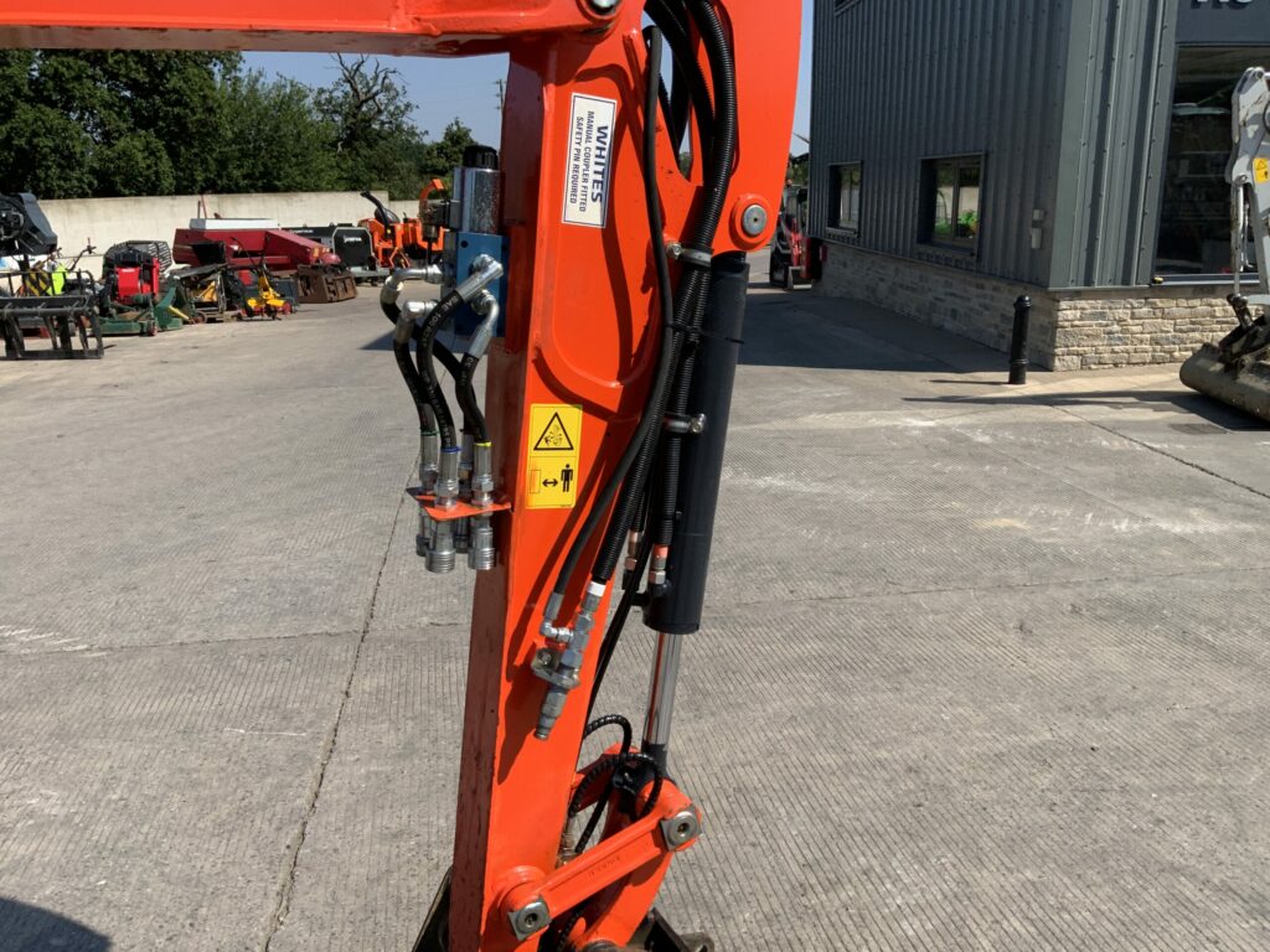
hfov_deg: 61.7
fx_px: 1064
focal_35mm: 29
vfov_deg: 48.2
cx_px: 635
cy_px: 476
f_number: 1.8
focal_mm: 3
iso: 16
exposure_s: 1/1730
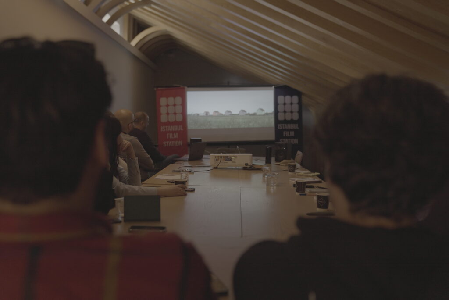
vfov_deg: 36.9
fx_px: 449
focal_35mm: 36
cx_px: 224
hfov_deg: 53.1
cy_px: 150
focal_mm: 36
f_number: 2.8
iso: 1000
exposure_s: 1/25
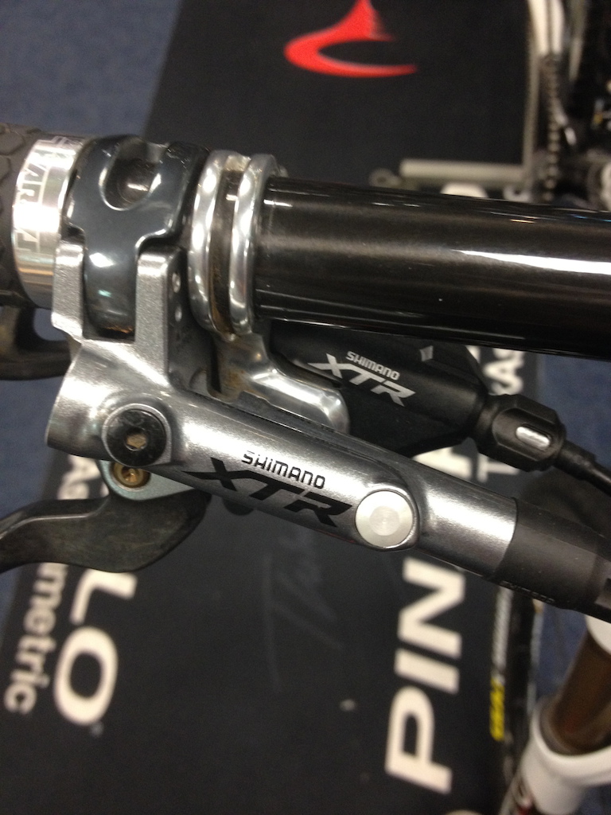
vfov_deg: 52.6
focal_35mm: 35
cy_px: 408
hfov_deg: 40.7
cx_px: 306
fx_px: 824
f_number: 2.4
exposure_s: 1/20
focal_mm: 4.28
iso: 200
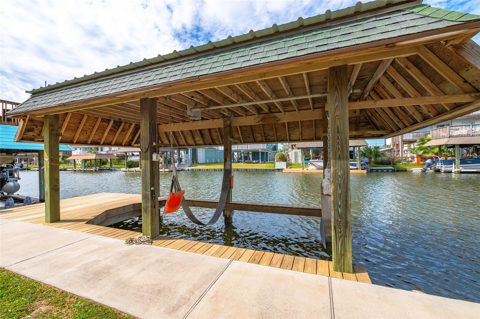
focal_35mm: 15
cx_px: 240
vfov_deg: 77.2
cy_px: 160
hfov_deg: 100.4
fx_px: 200
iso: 125
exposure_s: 1/125
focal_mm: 15
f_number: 14
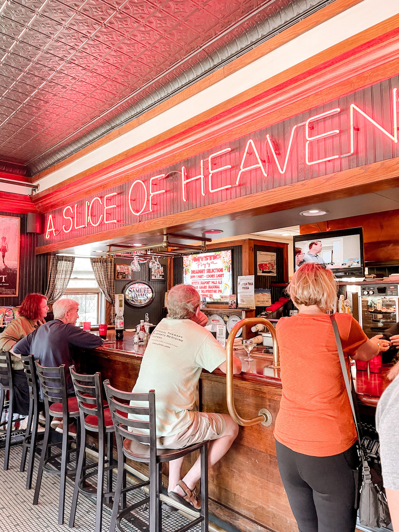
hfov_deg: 53.1
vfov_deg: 67.3
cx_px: 200
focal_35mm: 26
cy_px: 266
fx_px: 400
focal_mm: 4.2
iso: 100
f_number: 1.6
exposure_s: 1/60
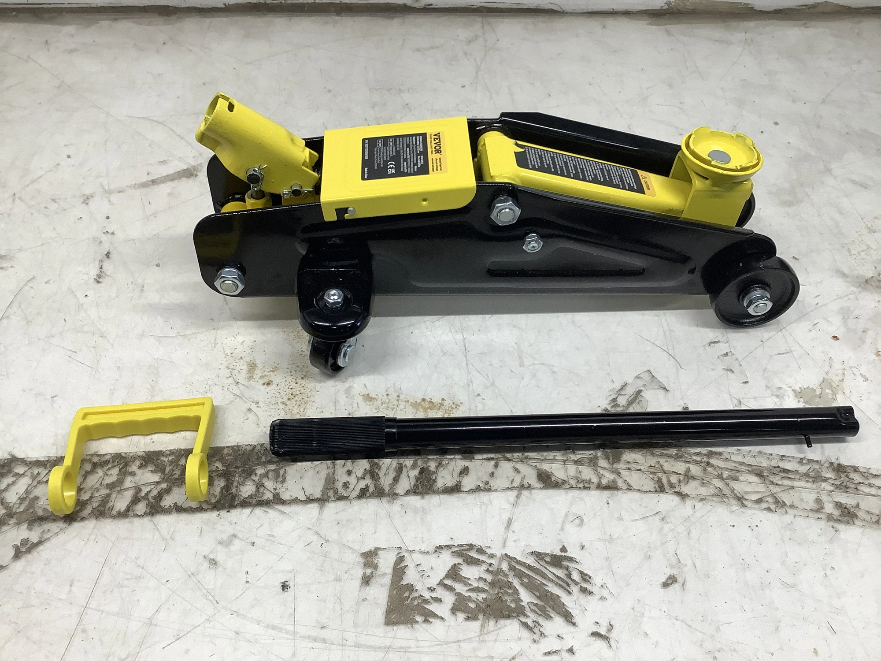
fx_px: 789
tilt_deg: -49.8
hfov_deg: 58.4
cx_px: 440
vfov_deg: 45.4
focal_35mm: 31
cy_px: 330
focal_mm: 3.3
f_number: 2.4
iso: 64
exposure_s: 1/120
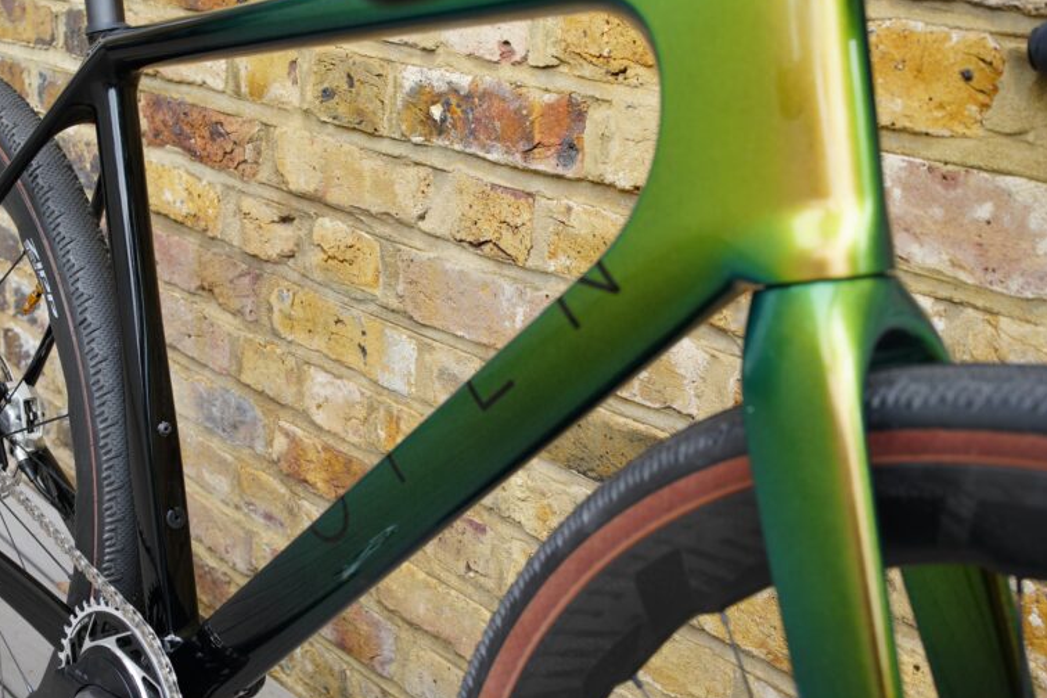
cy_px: 323
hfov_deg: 46.2
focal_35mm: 42
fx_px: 1221
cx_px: 433
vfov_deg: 31.9
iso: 100
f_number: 5
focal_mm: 31
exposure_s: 1/100
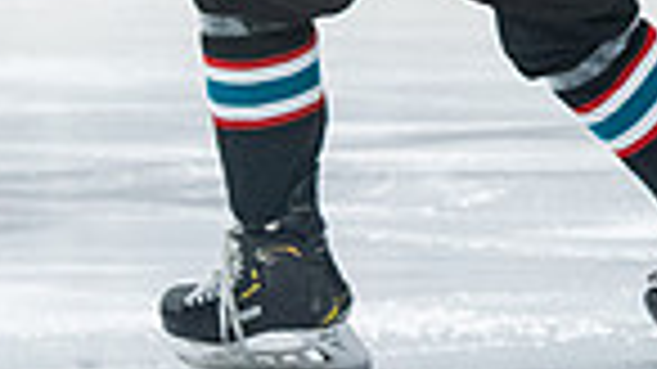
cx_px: 364
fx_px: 13357
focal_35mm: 767
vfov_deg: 1.6
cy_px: -466
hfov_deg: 2.8
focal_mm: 102
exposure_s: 1/640
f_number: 2.8
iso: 1800
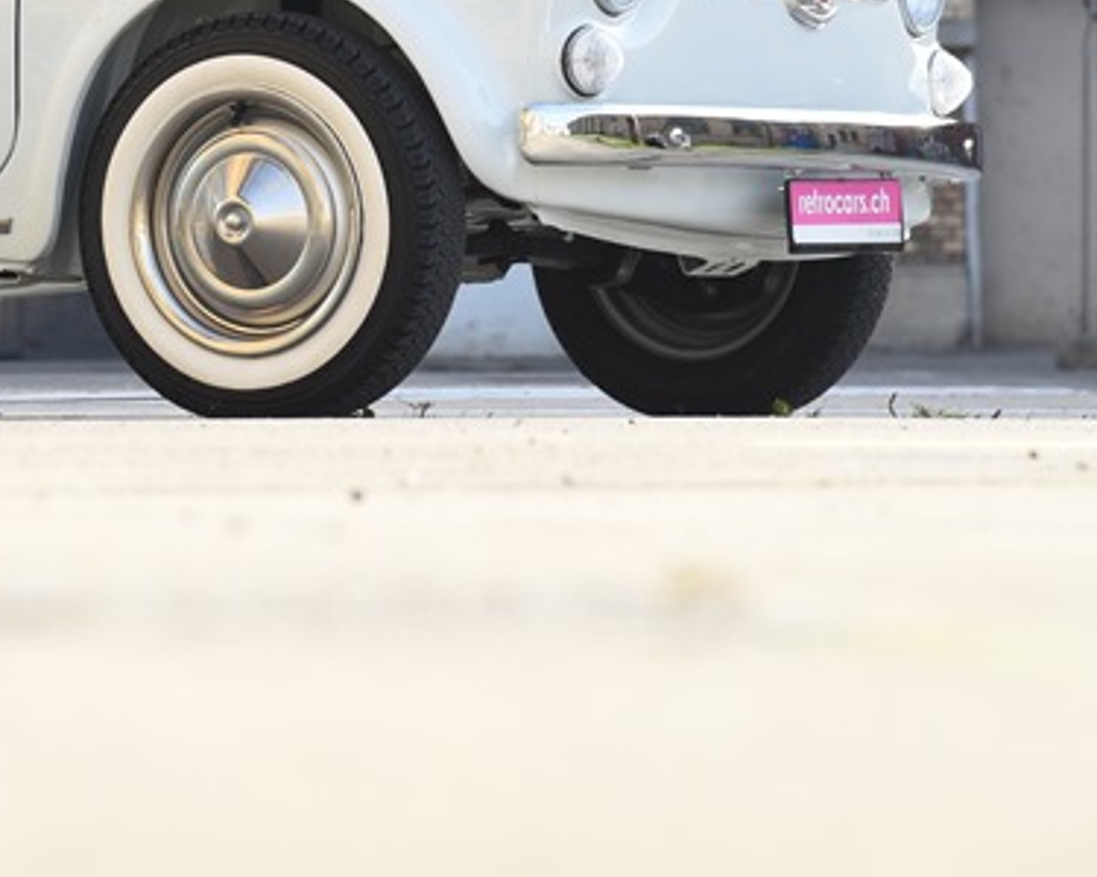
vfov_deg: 5.6
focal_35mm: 275
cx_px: -154
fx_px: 8928
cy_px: 13
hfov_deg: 7.0
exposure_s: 1/100
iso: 200
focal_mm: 120
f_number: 8
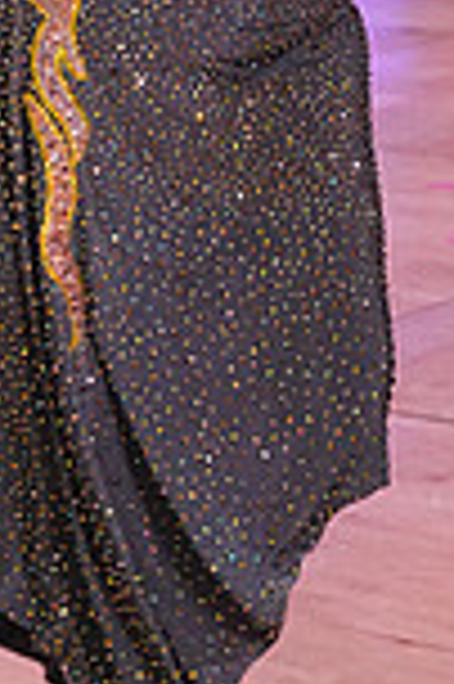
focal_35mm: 237
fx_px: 4493
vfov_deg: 8.6
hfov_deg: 5.8
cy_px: -158
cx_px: 542
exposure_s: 1/250
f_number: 7.1
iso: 2500
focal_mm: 62
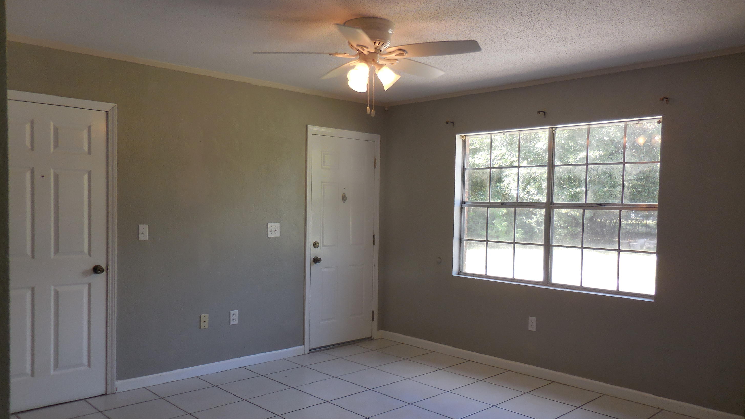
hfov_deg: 67.9
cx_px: 376
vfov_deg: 41.5
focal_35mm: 28
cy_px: 225
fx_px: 553
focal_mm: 4.5
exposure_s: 1/60
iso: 125
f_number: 3.3
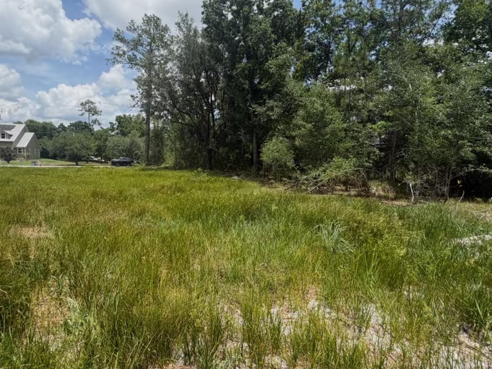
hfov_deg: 84.4
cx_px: 220
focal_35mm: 19
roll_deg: -1.5
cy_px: 171
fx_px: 270
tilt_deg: -2.9
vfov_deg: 68.6
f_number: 2.2
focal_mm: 2.22
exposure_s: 1/770
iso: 25
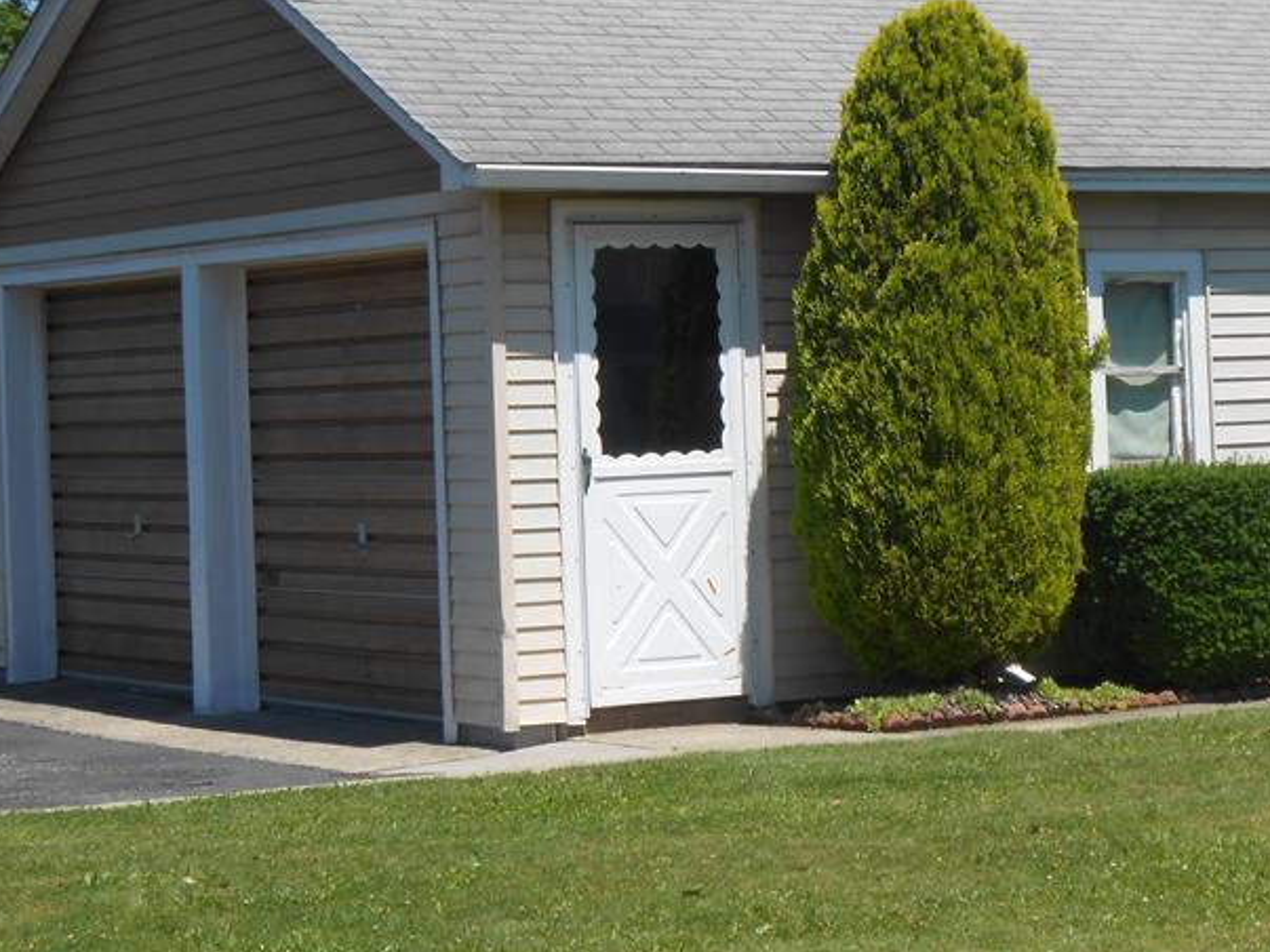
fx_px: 3925
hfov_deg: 18.3
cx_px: 809
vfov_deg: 13.8
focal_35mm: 107
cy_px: 366
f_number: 5.6
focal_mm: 11.3
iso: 80
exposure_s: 1/400
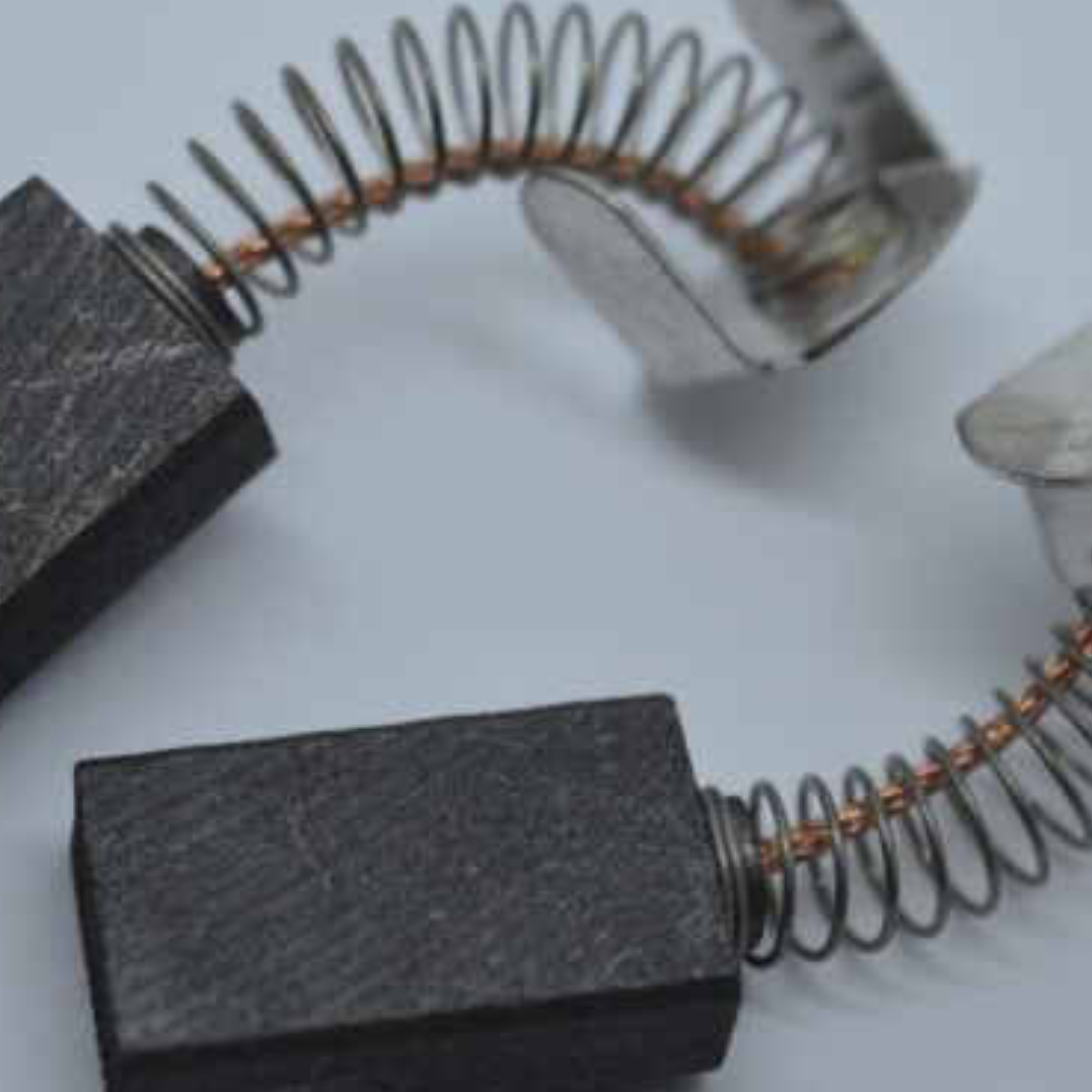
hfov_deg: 12.8
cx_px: 500
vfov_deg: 12.8
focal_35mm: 137
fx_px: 4883
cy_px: 463
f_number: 5.6
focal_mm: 55
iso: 400
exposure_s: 1/125
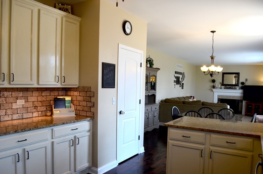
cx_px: 132
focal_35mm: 27
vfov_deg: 47.7
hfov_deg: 67.5
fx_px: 197
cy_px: 87
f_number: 5
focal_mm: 18
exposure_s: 1/100
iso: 400
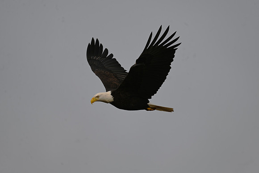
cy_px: 86
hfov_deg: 2.6
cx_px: 130
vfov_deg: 1.7
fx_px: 5757
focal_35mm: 800
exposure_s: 1/800
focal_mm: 800
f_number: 6.3
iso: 180
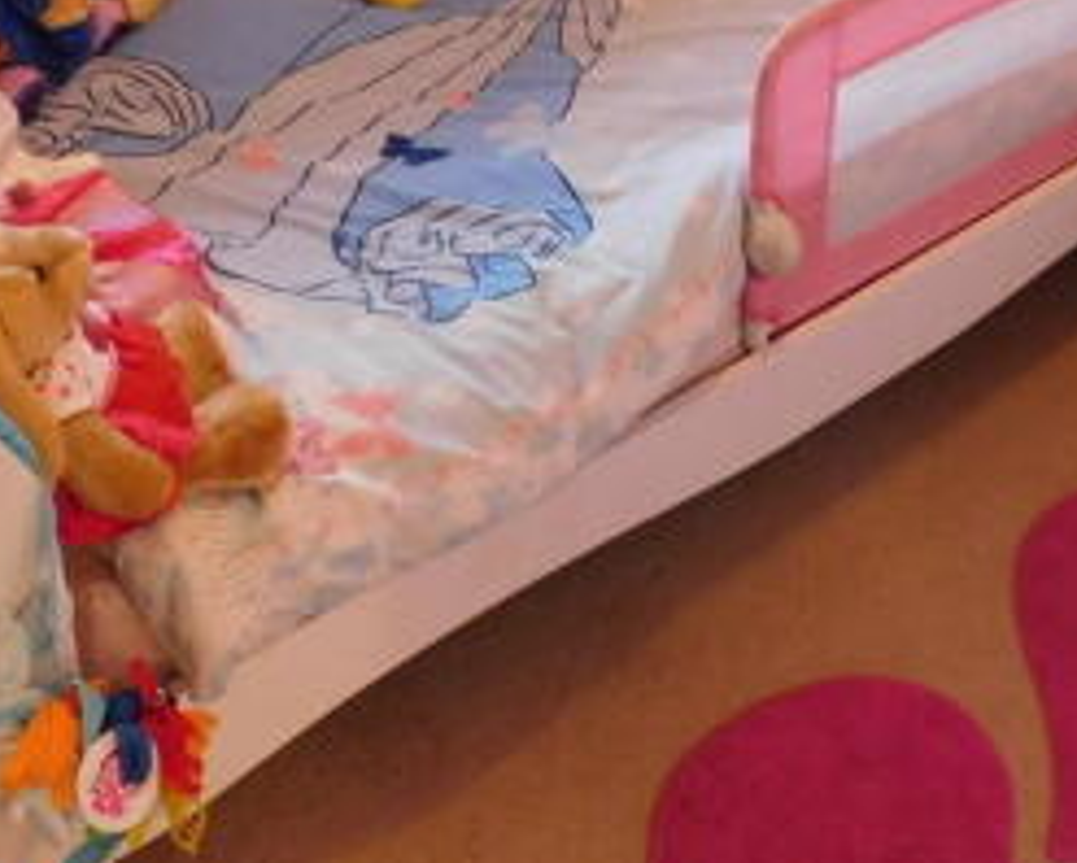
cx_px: 591
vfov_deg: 26.8
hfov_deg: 35.3
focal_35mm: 53
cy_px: -37
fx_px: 1691
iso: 400
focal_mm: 4
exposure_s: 1/25
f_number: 3
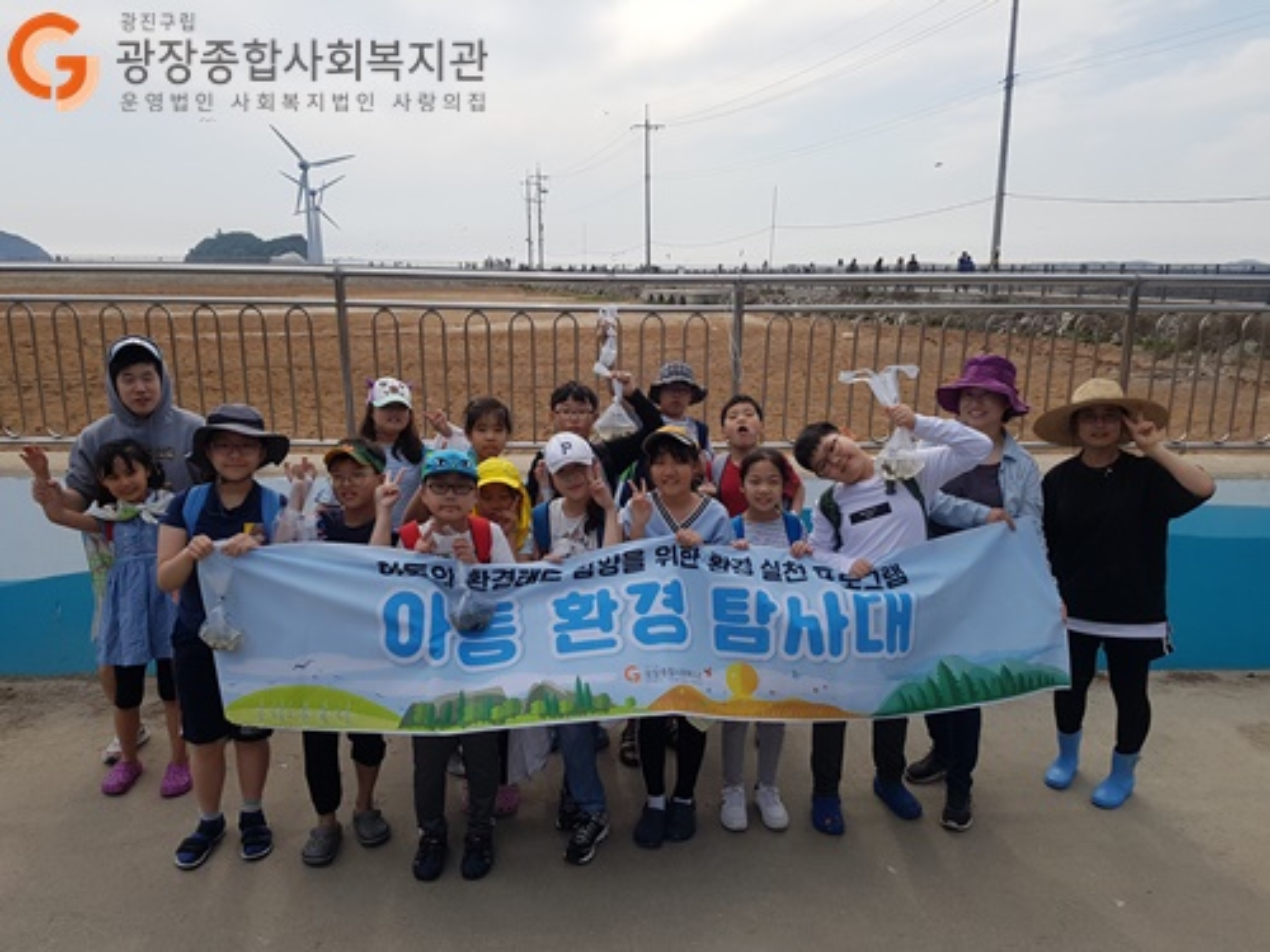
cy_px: 476
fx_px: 954
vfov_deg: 53.1
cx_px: 635
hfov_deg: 67.3
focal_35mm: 26
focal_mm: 4.2
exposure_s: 1/2384
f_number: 1.7
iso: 50
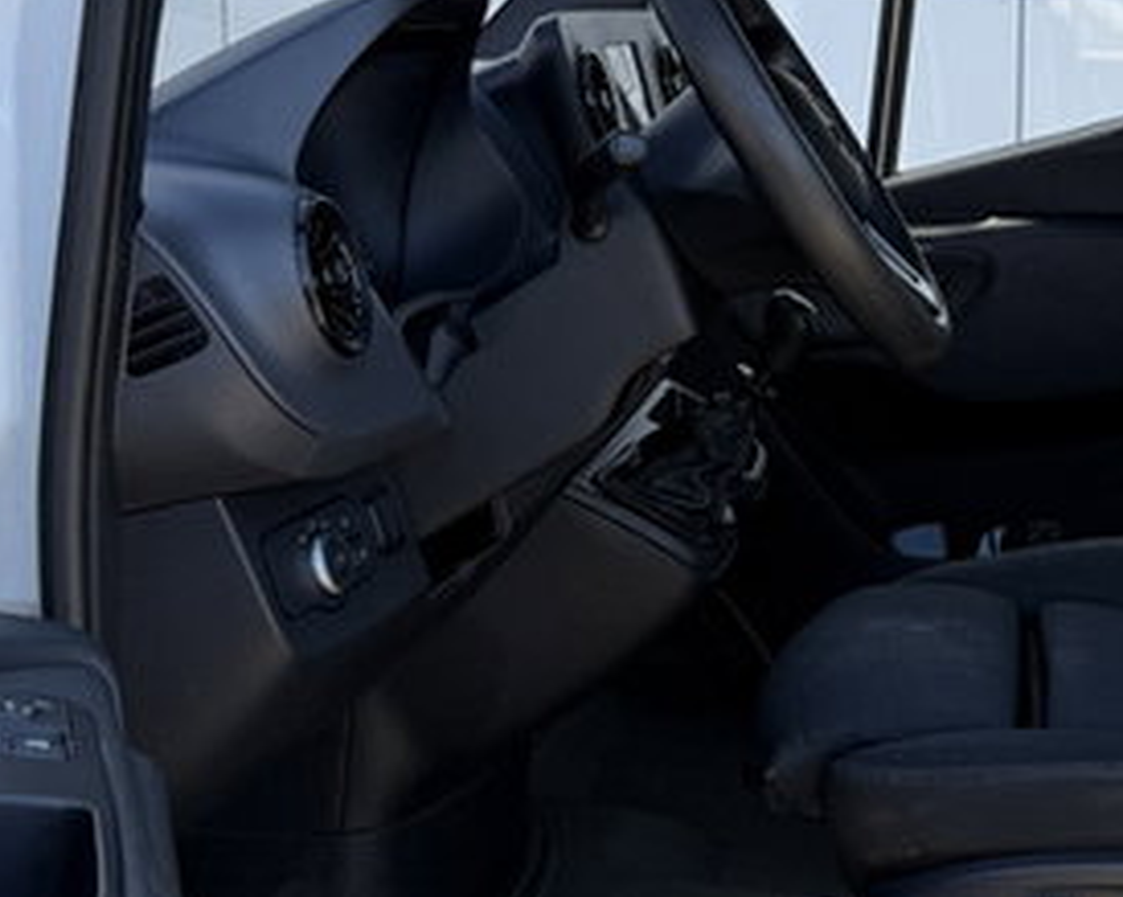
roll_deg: -0.6
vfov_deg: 23.2
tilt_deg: -5.0
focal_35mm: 65
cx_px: 984
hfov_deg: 28.2
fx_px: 2160
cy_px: 193
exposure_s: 1/1018
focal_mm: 6.76
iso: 80
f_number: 1.78
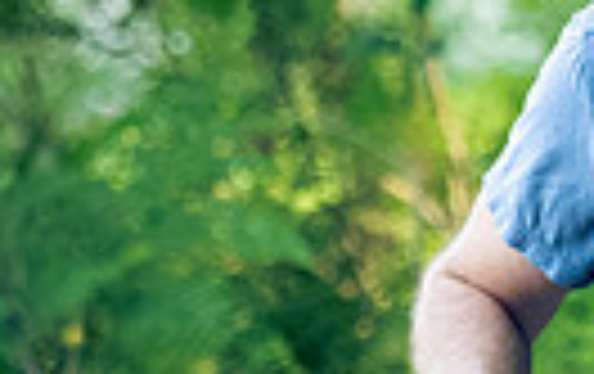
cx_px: 508
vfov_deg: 0.9
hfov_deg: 1.5
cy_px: 187
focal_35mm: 1395
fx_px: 22621
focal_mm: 150
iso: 3200
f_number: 2.8
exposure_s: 1/1000
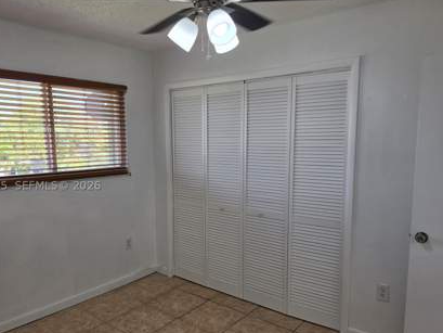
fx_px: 346
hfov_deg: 65.2
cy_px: 185
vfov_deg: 51.3
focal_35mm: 27
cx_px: 200
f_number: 1.4
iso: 12
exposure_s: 1/120
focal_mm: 6.5
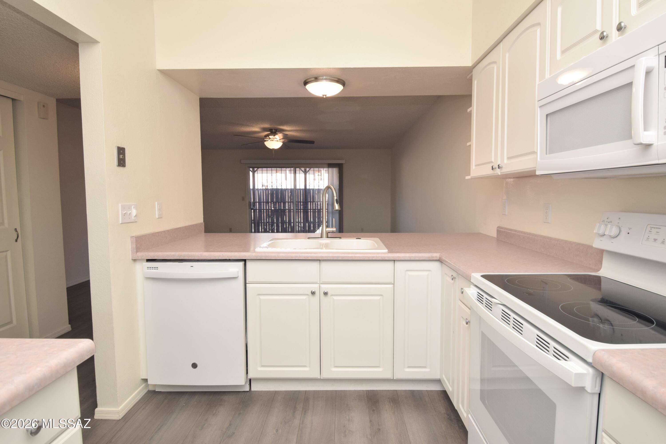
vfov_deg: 67.4
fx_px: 333
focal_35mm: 18
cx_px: 333
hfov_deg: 90.0
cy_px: 222
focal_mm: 12
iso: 400
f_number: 9
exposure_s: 1/50
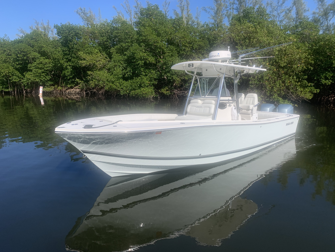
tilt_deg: -10.6
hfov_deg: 67.3
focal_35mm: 26
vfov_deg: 53.1
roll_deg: -0.3
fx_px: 252
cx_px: 168
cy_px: 126
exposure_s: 1/3289
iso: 25
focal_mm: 4.25
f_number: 1.8
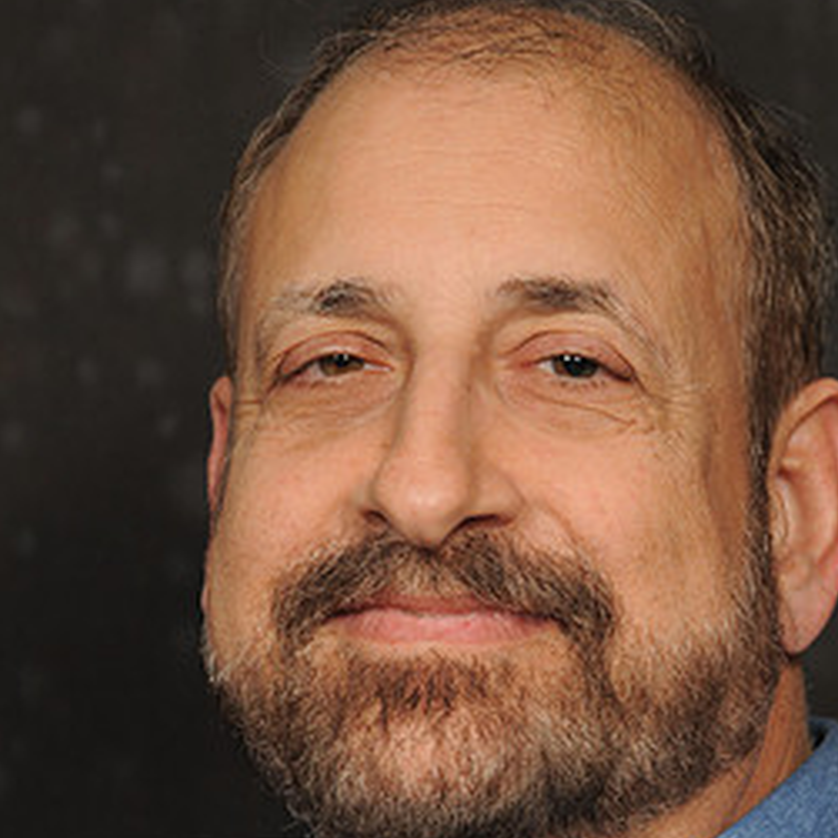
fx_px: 8463
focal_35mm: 309
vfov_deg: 5.7
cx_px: 472
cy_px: 704
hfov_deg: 5.7
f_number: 6.3
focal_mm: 105
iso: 200
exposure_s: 1/160
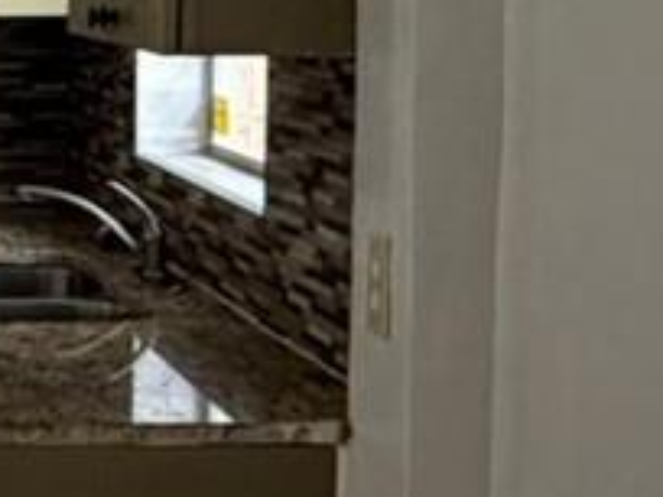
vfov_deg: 13.3
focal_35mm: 110
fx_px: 2107
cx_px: -302
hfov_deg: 16.5
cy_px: 49
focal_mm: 2.22
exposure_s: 1/120
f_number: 2.2
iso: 320
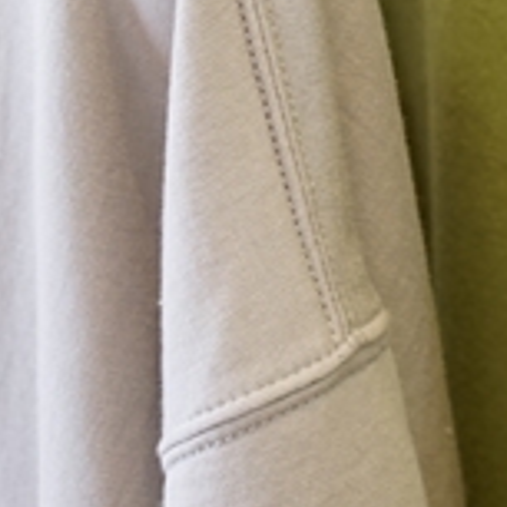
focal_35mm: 245
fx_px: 4060
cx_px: 1034
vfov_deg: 7.0
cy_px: -310
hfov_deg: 6.9
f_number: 4
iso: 640
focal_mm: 55
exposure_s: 1/60
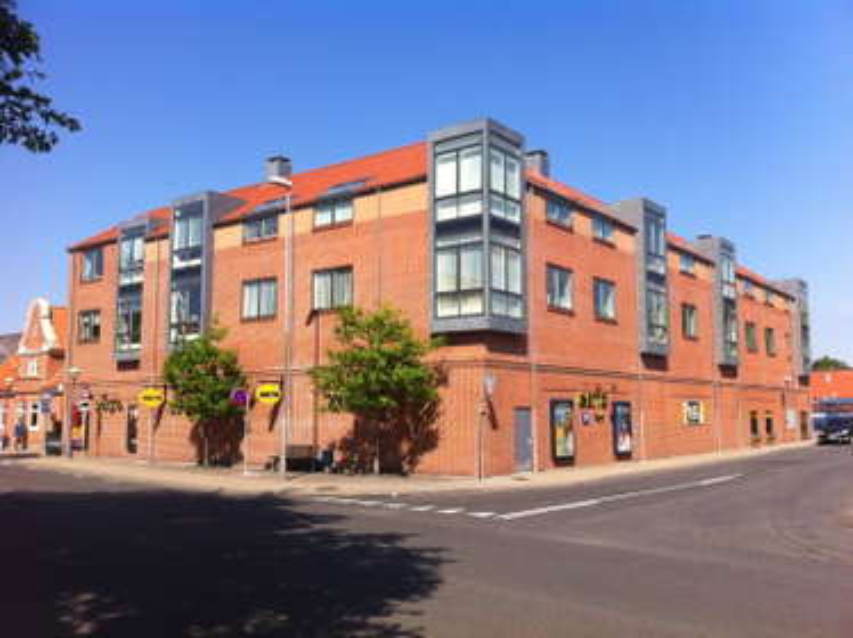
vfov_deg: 40.7
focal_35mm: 35
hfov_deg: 52.7
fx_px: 862
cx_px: 426
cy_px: 319
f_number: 2.8
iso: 80
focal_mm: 3.85
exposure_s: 1/1312
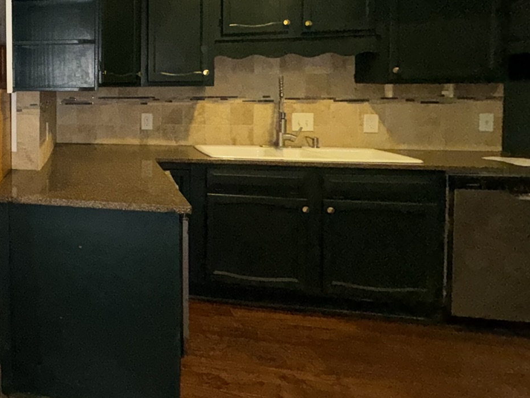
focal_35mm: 31
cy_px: 96
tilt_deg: -1.9
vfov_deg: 43.9
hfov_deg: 44.9
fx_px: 475
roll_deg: +1.2
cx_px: -48
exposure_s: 1/60
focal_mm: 2.22
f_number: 2.2
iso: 400
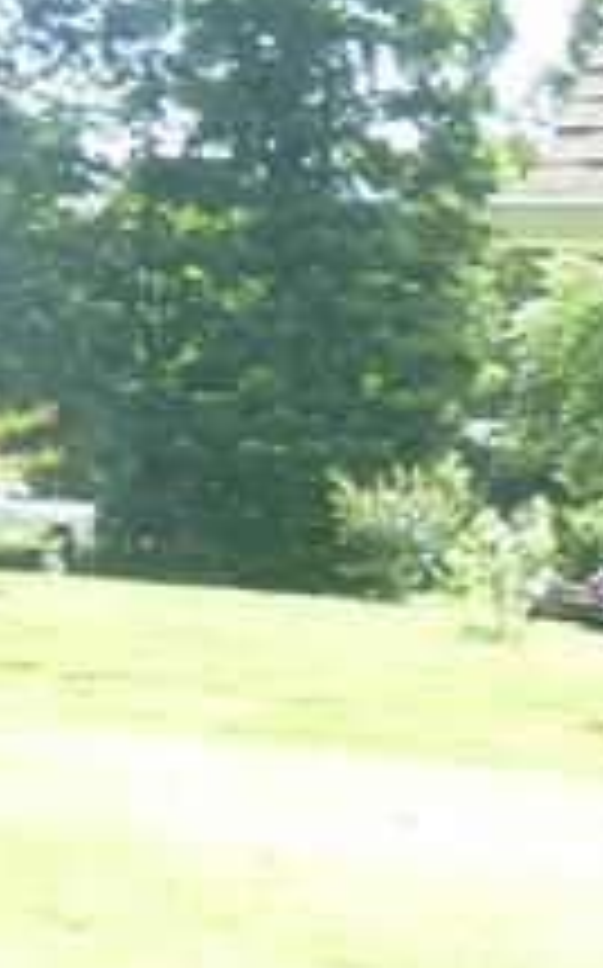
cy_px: 984
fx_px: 3056
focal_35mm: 116
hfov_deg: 8.8
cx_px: 1928
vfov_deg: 17.5
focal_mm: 3.99
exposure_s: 1/250
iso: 100
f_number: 2.9
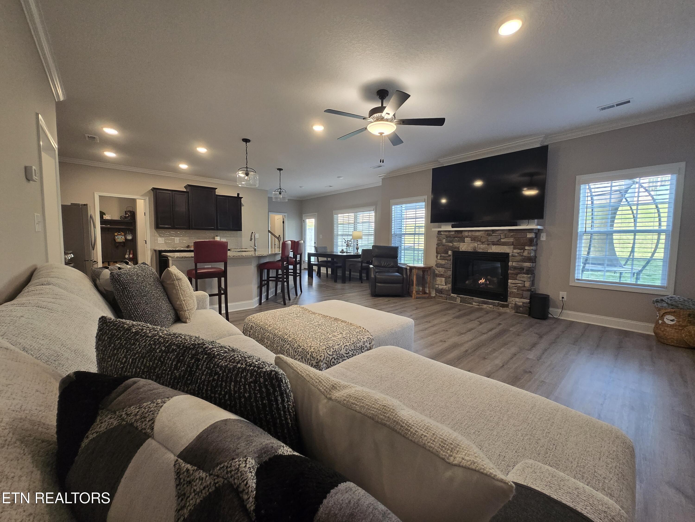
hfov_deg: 106.2
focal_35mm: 13
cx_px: 348
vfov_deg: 89.9
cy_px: 261
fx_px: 261
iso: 160
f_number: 2.2
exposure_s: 1/60
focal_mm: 1.7
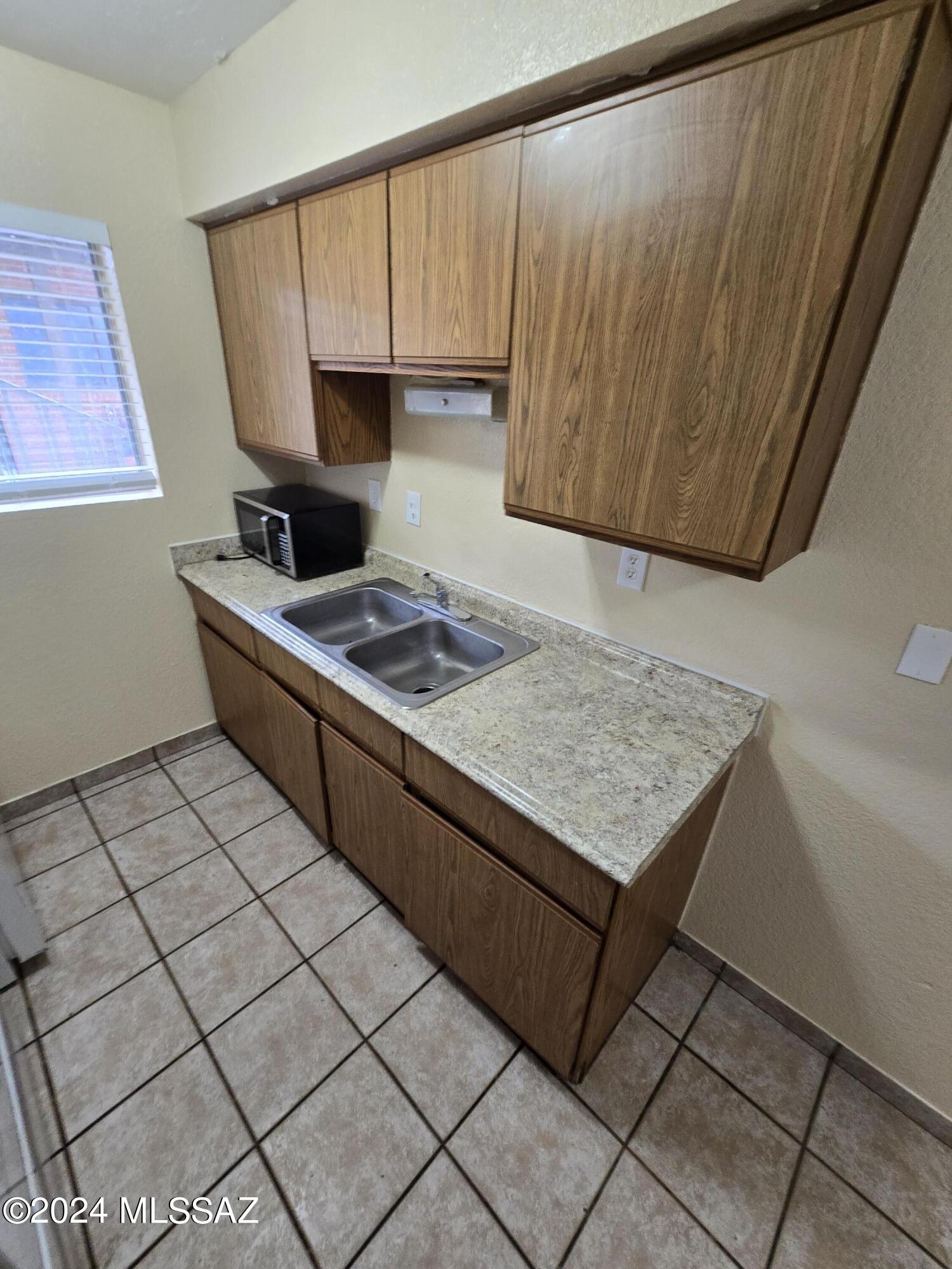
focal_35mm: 13
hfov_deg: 89.9
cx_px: 476
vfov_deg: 106.2
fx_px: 477
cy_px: 634
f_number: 2.2
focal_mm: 2.2
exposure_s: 1/60
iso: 160
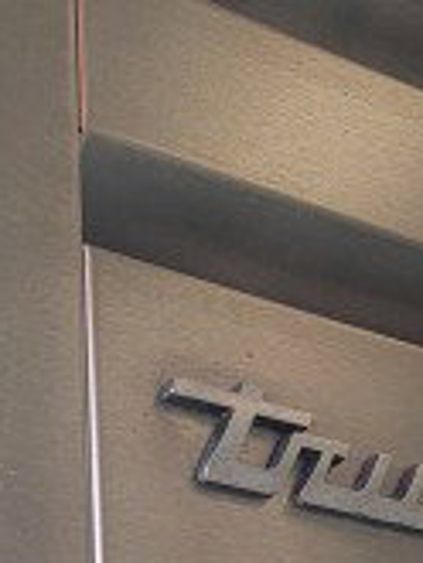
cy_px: 950
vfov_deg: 14.9
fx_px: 1920
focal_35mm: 118
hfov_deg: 12.3
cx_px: 484
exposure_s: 1/120
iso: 125
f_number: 1.8
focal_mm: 6.7
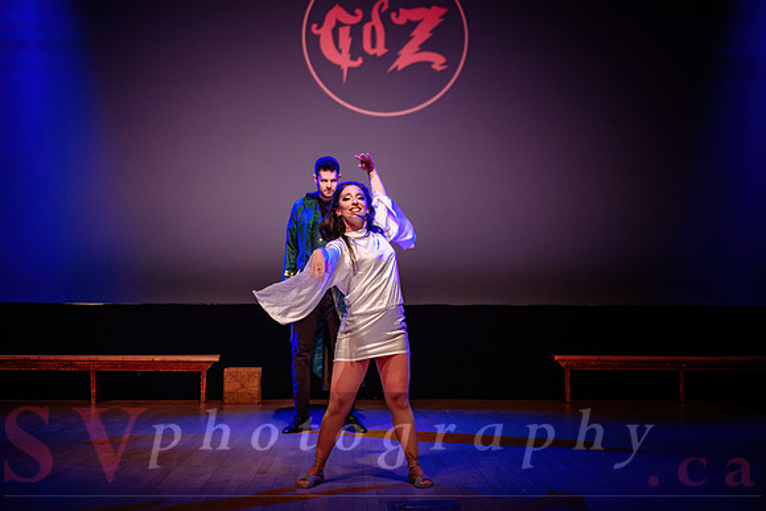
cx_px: 383
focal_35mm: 56
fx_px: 1198
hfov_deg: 35.5
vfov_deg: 24.1
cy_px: 266
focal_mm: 54
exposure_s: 1/200
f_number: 2.8
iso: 1600
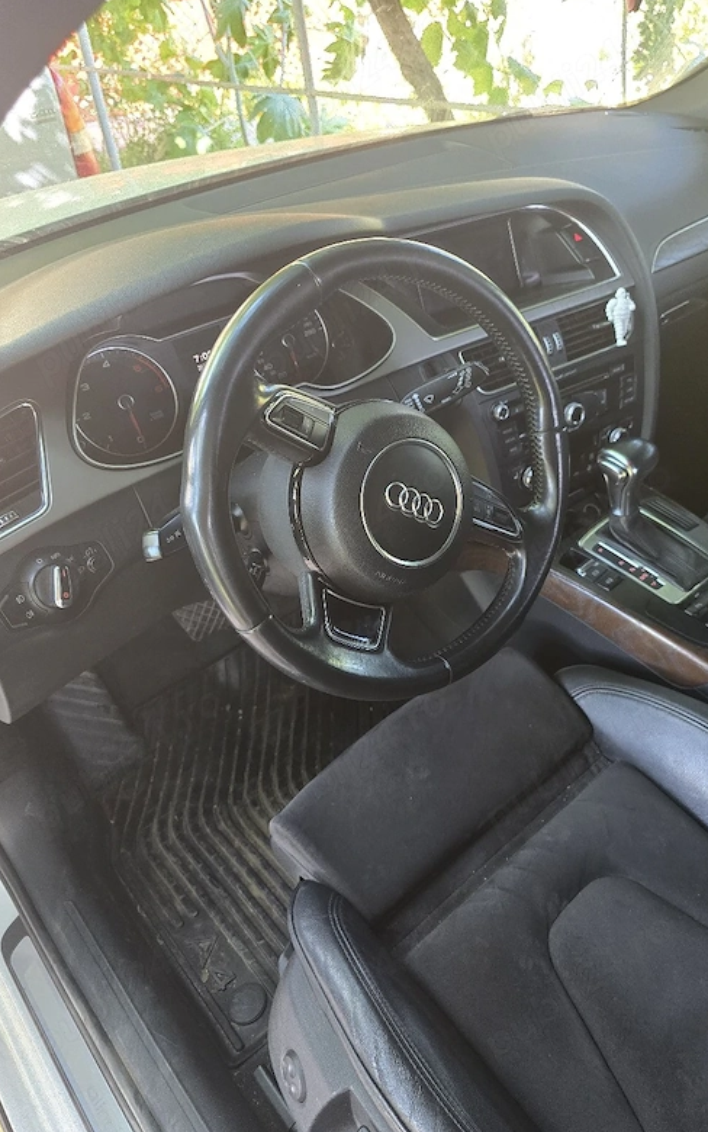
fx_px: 771
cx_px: 411
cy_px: 569
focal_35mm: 25
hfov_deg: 49.1
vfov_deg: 72.5
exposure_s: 1/101
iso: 400
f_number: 1.7
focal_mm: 6.3
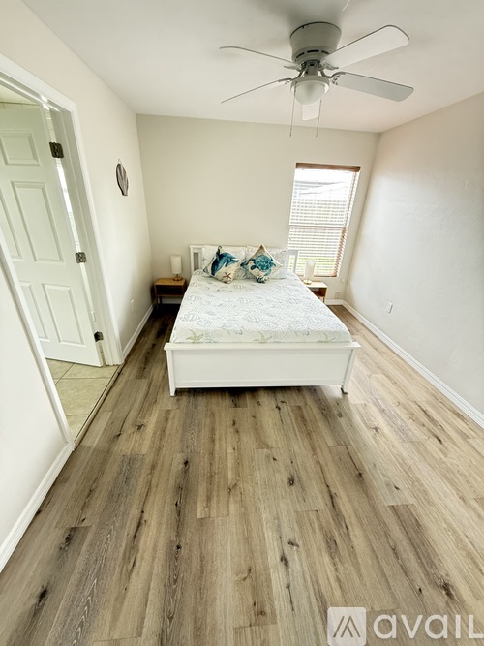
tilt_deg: -24.4
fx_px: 261
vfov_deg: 102.1
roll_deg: -3.1
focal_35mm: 14
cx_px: 242
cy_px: 323
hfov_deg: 85.7
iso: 500
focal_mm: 2.22
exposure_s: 1/60
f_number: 2.2
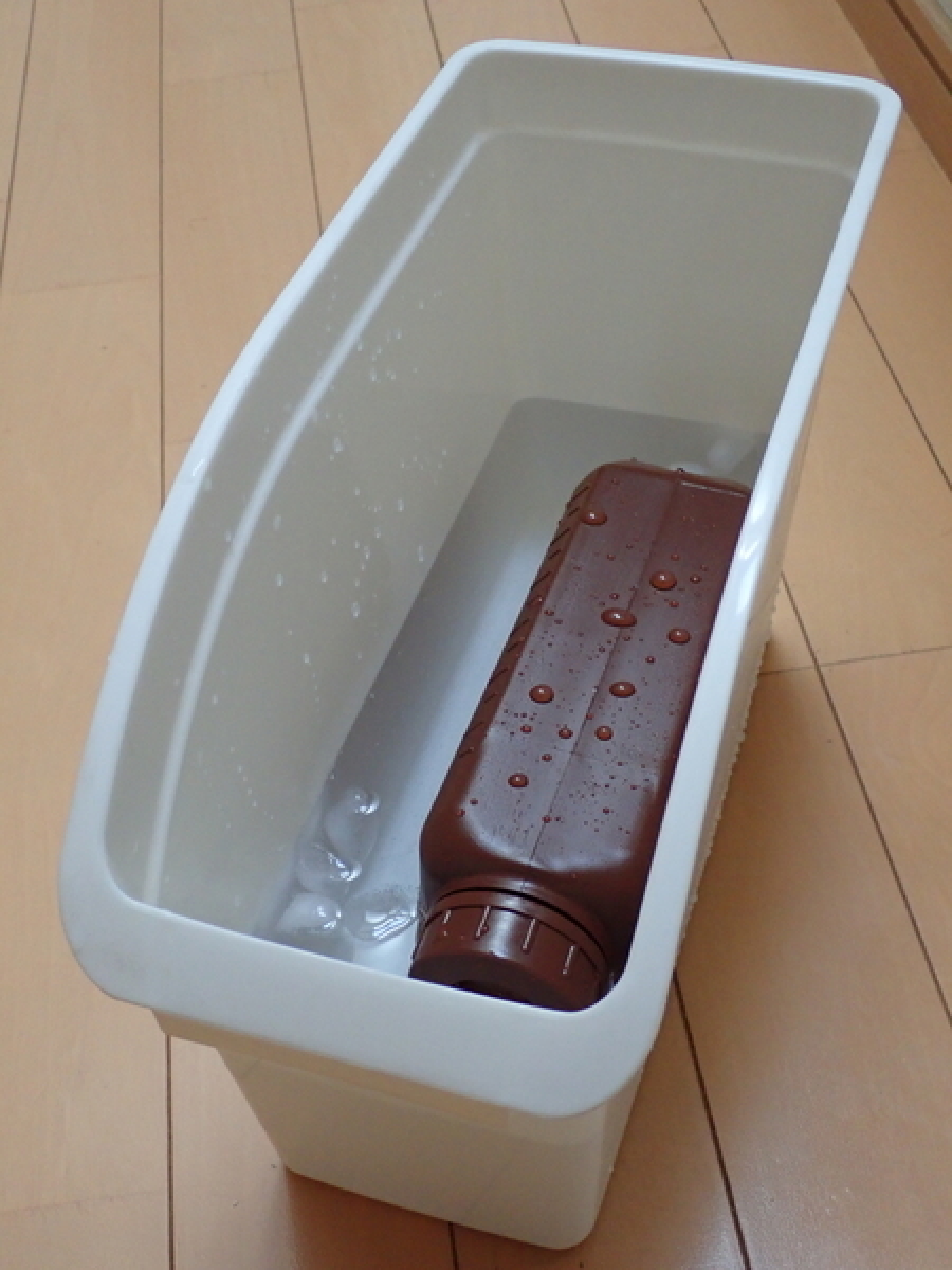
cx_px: 476
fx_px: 1577
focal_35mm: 43
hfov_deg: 33.6
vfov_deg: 43.9
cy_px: 635
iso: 800
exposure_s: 1/160
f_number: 2.9
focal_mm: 7.86
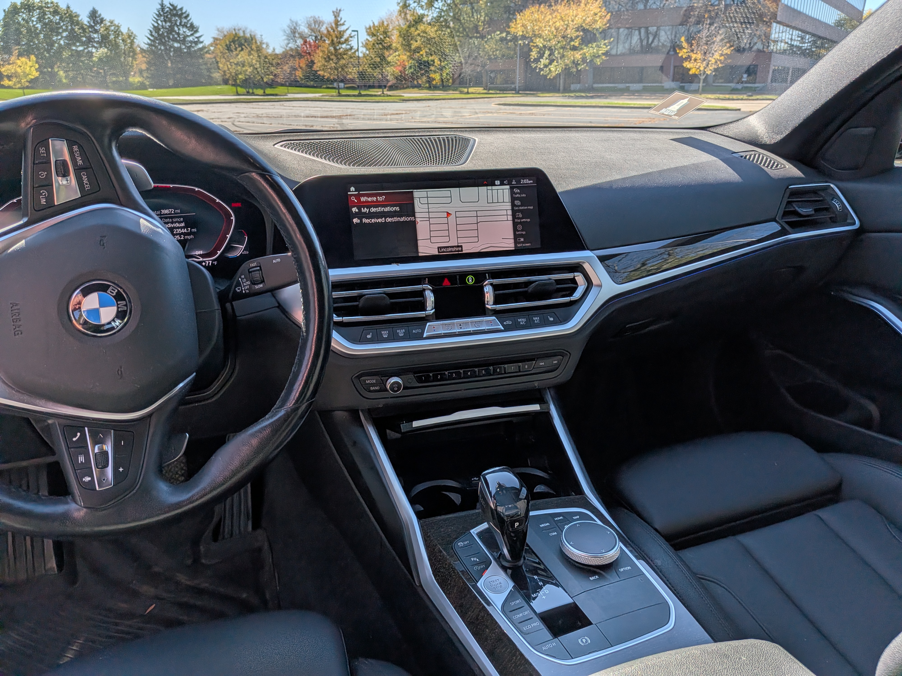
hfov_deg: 71.6
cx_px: 451
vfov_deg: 56.8
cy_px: 338
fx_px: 625
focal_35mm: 24
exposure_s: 1/5405
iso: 30
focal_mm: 4.53
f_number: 1.7
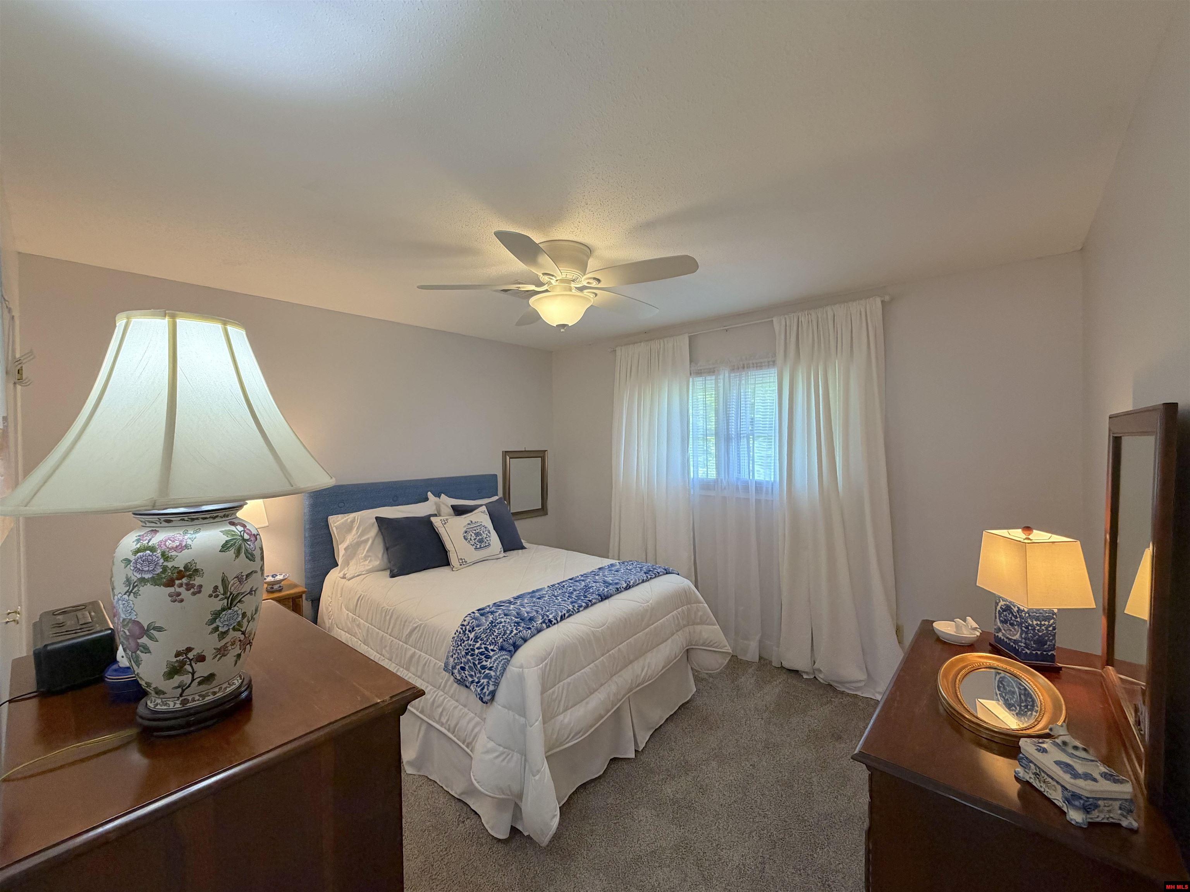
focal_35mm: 14
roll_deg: +1.2
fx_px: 481
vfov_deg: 85.7
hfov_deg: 102.1
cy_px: 446
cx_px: 595
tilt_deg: -0.6
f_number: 2.2
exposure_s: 1/60
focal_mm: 2.22
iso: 200
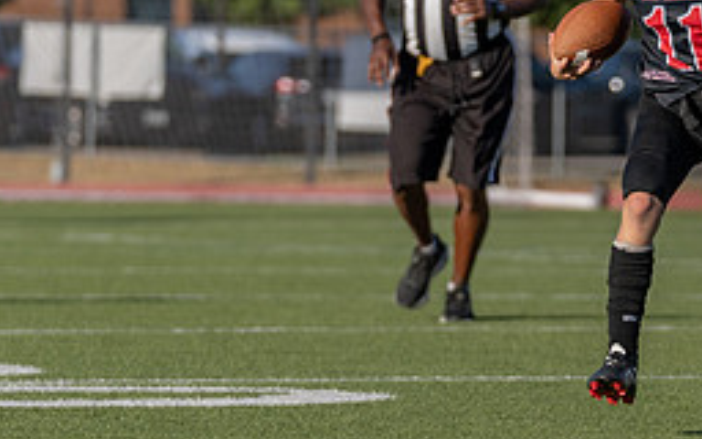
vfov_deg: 3.2
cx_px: 697
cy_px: 188
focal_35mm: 408
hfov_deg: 5.1
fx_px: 7806
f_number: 3.5
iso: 100
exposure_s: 1/1600
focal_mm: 138
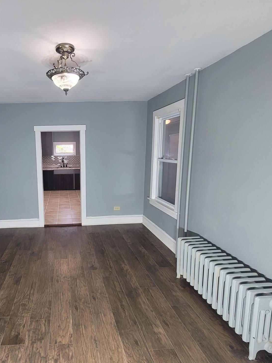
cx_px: 69
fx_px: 189
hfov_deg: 67.2
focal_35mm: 18
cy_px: 183
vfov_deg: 87.8
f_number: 2.2
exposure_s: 1/60
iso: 80
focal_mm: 2.2
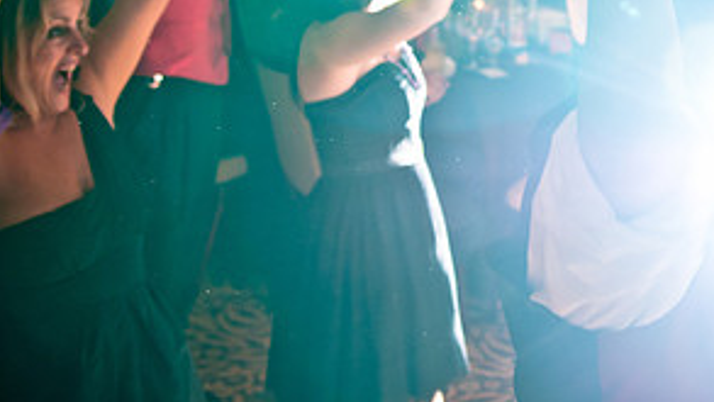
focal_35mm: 87
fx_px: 1648
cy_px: -60
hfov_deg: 24.0
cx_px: 587
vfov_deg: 13.6
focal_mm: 28
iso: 400
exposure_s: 1/200
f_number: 3.2
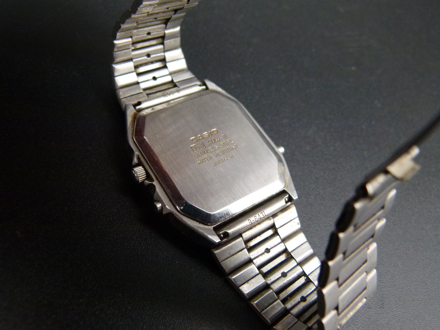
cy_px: 165
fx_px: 407
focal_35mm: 32
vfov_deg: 44.2
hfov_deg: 56.8
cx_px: 220
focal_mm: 5.7
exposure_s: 1/60
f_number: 3
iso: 400
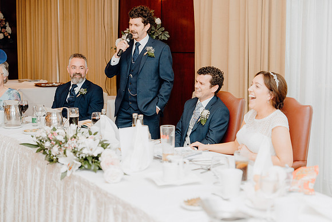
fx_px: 526
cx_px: 166
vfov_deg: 23.8
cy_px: 111
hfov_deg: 35.0
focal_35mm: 57
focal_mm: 57
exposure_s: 1/200
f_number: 2.8
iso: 1250
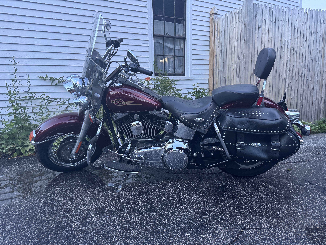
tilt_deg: -8.6
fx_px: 226
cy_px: 122
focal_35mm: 24
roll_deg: +1.2
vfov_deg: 56.8
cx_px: 163
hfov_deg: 71.6
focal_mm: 6.76
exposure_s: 1/60
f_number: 1.78
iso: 400
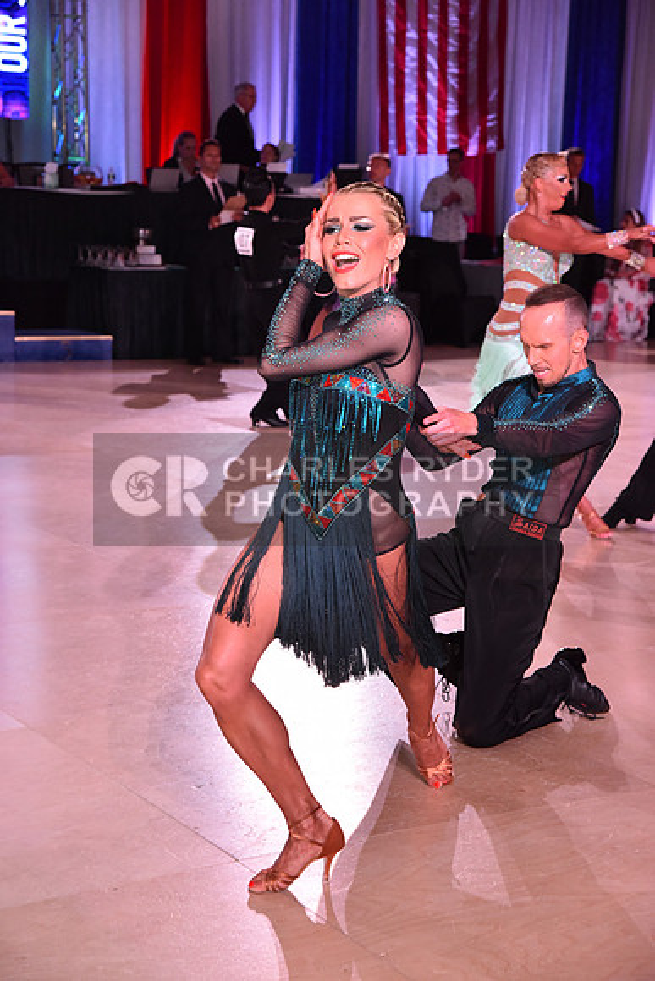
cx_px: 328
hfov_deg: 17.5
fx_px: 2127
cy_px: 490
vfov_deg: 26.0
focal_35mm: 78
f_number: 6.3
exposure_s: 1/320
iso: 2500
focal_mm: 78
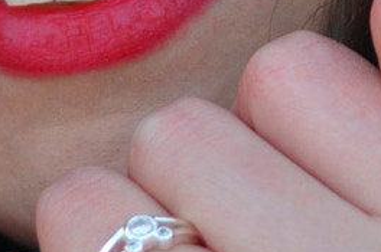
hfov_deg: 4.5
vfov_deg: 3.0
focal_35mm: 455
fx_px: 4807
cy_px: -279
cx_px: 433
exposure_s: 1/320
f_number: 1.8
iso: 200
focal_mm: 50
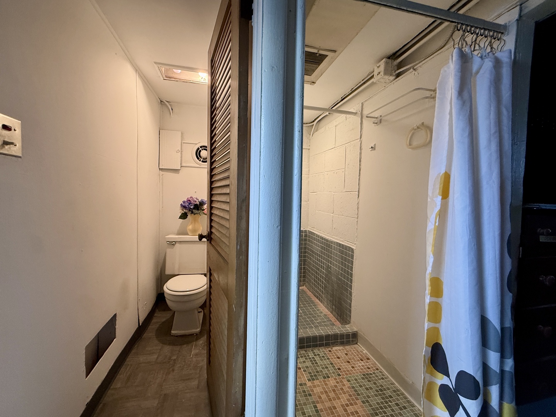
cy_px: 208
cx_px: 278
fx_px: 225
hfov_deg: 102.1
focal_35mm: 14
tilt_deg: -2.9
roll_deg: -4.4
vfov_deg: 85.7
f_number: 2.2
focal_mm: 2.22
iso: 200
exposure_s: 1/60
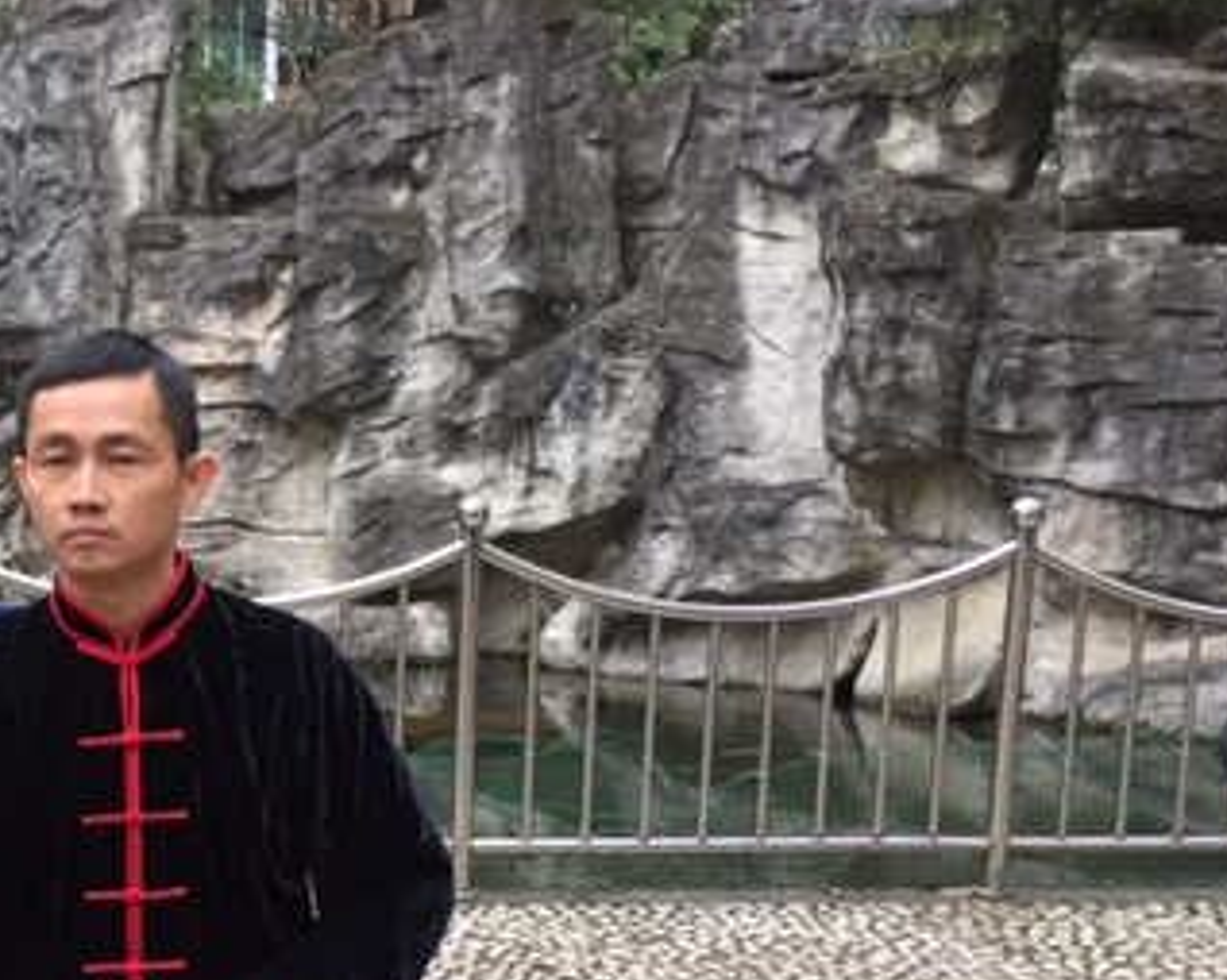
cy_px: 787
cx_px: 108
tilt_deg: -12.4
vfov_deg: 26.2
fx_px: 2069
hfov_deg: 31.4
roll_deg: -1.2
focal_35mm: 57
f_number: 2.2
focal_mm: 4.15
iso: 50
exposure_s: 1/33
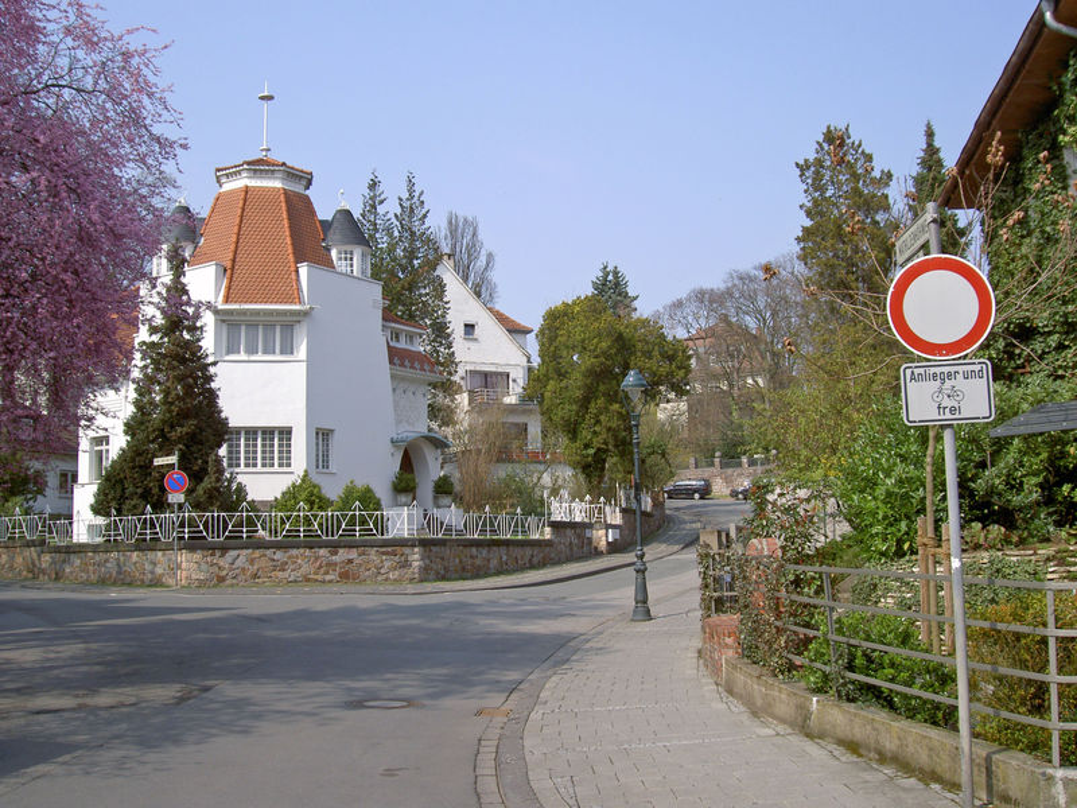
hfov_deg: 47.9
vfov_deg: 36.8
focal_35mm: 39
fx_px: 1213
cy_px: 404
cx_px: 538
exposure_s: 1/320
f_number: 4.7
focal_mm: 8
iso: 50
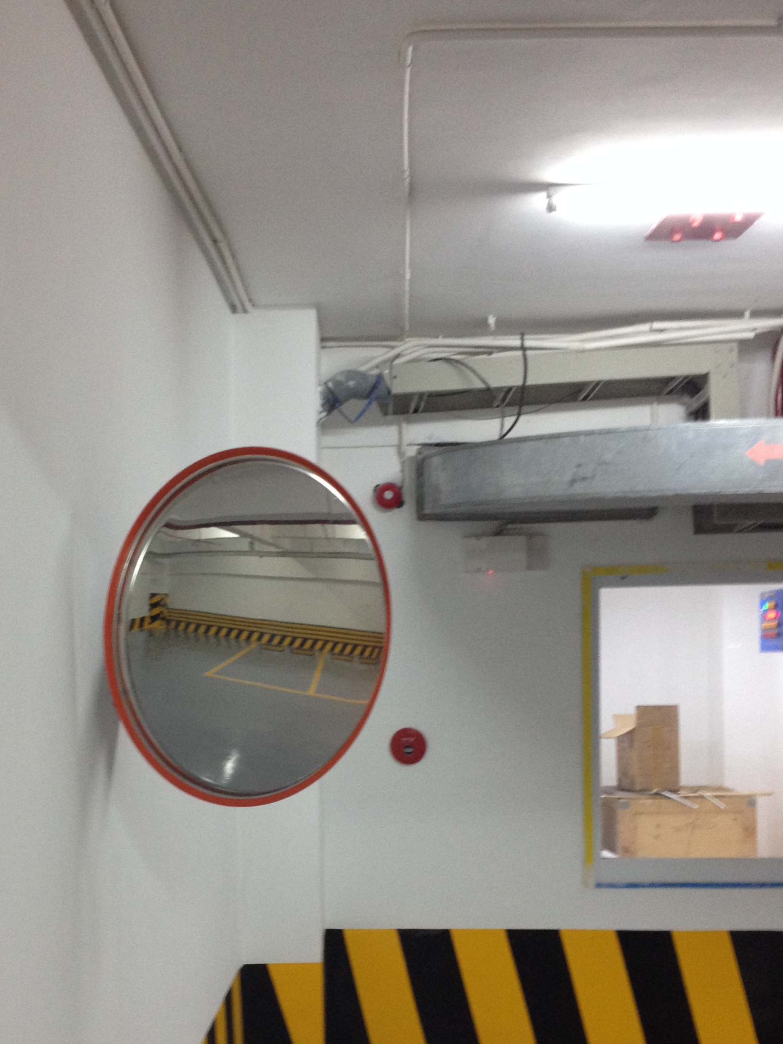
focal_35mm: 52
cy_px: 702
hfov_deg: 27.9
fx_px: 1568
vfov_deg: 36.4
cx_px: 288
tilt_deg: -4.0
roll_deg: +0.6
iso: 125
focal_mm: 4.28
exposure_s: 1/20
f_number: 2.4
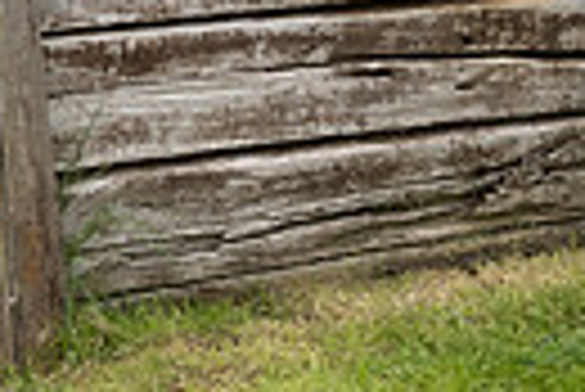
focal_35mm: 129
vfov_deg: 10.5
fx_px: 2099
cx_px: 1210
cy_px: -25
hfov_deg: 13.4
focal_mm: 29
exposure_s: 1/800
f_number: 8
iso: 1600
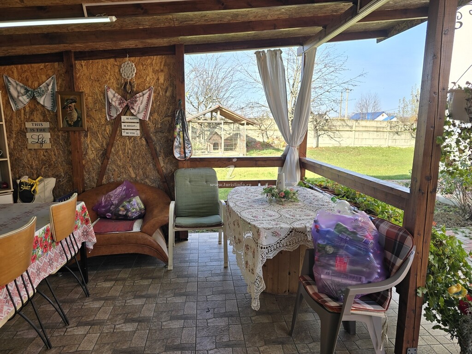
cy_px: 177
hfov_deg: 73.9
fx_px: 314
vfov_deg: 58.9
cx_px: 236
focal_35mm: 23
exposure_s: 1/180
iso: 20
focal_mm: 6.3
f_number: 1.7
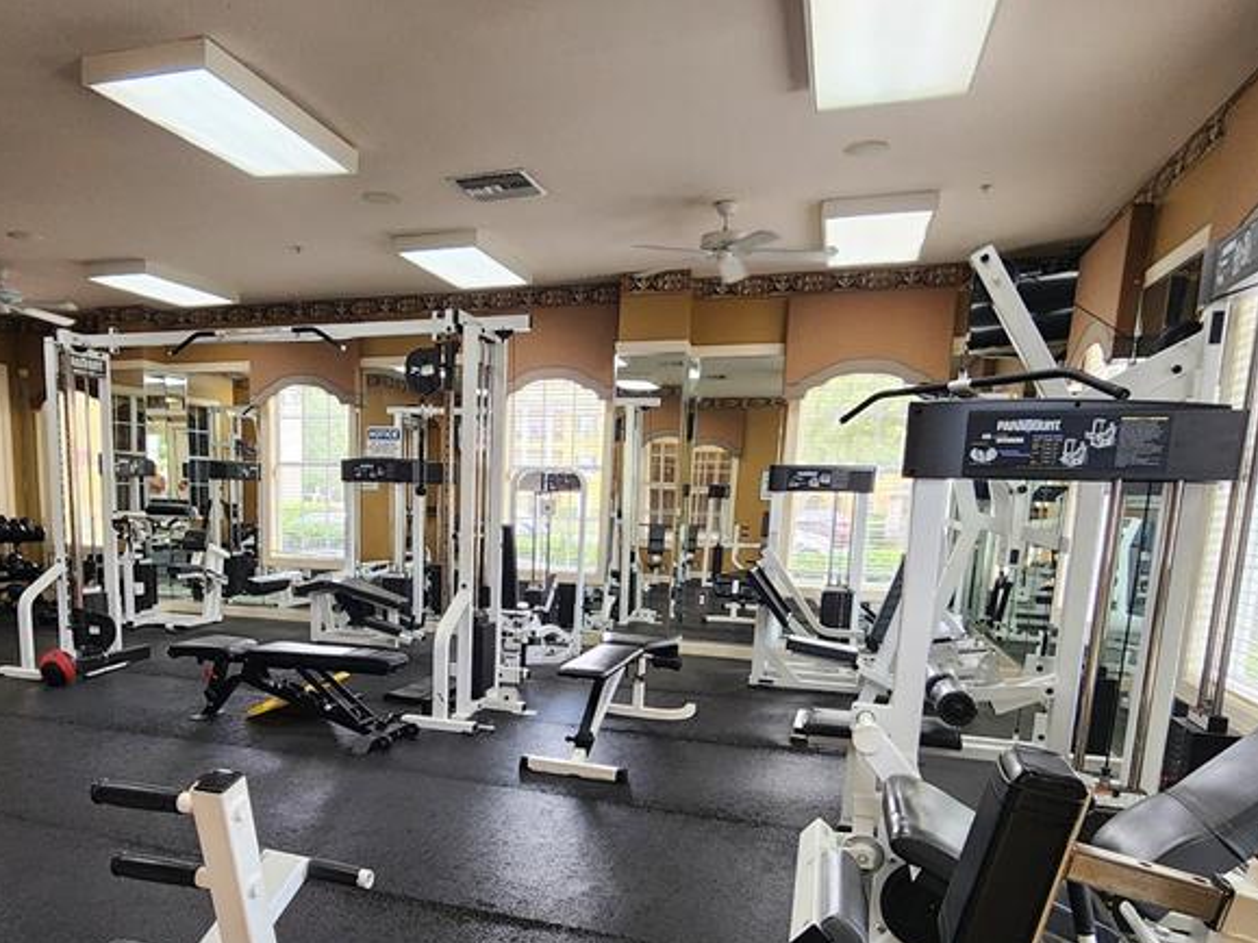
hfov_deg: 72.7
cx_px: 474
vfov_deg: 57.1
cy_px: 656
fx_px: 836
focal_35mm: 23
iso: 200
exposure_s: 1/60
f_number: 2.2
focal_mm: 2.2
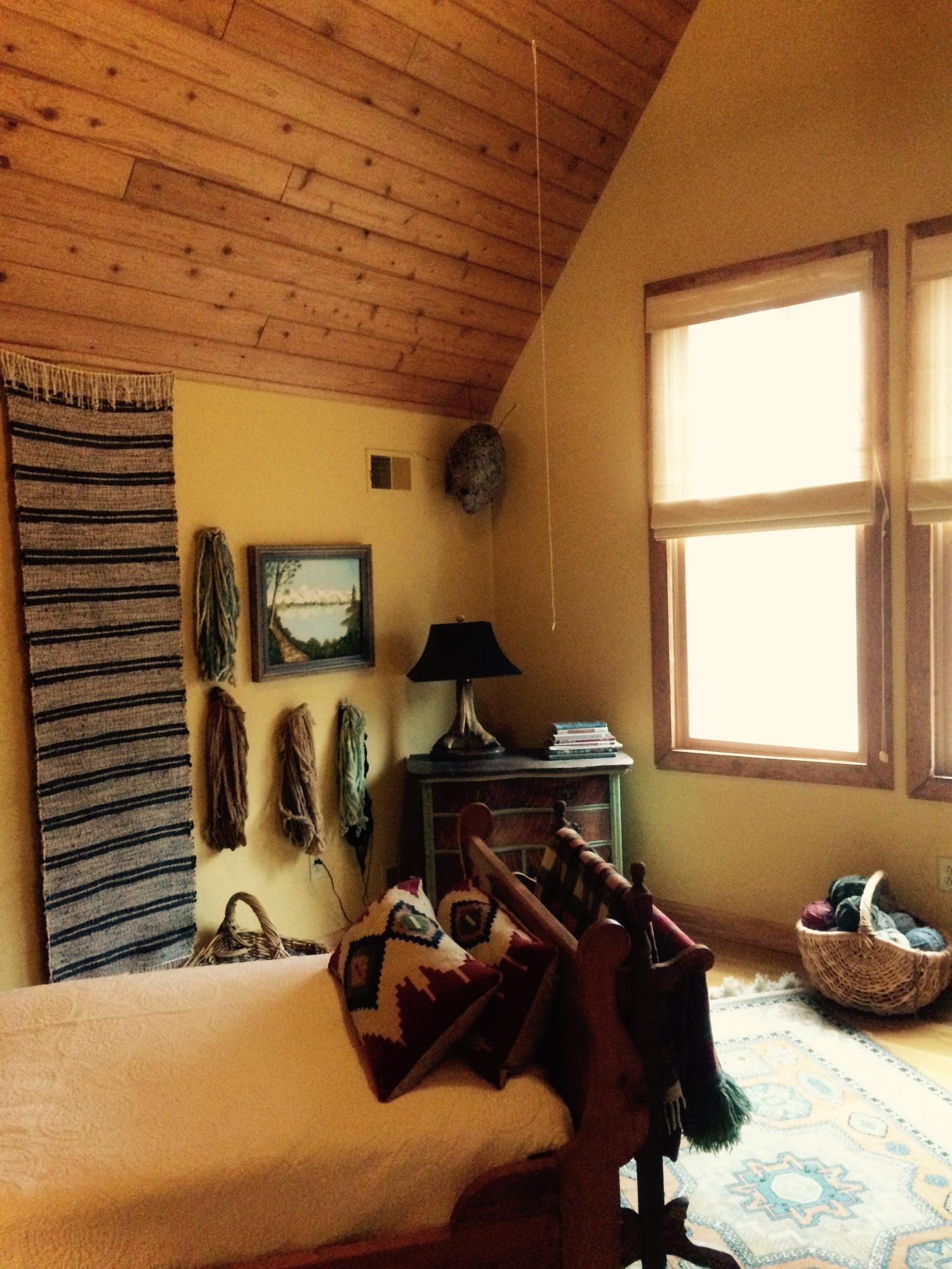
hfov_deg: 48.2
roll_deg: +3.9
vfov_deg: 61.7
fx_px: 1063
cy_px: 634
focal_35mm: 29
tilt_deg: -4.5
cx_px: 476
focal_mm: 4.15
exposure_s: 1/30
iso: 320
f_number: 2.2
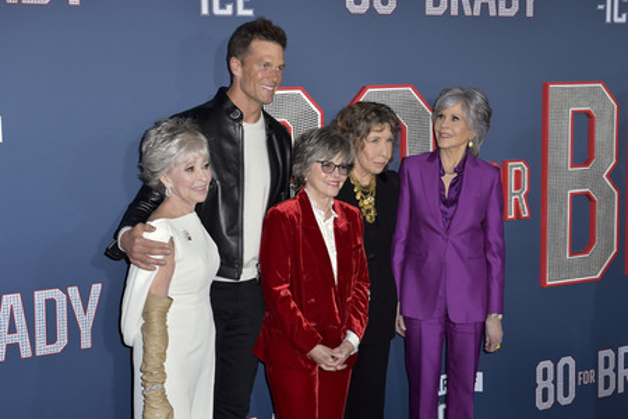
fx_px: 1047
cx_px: 314
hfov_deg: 33.4
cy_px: 210
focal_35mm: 60
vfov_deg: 22.6
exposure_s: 1/250
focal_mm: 60
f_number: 6.3
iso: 500
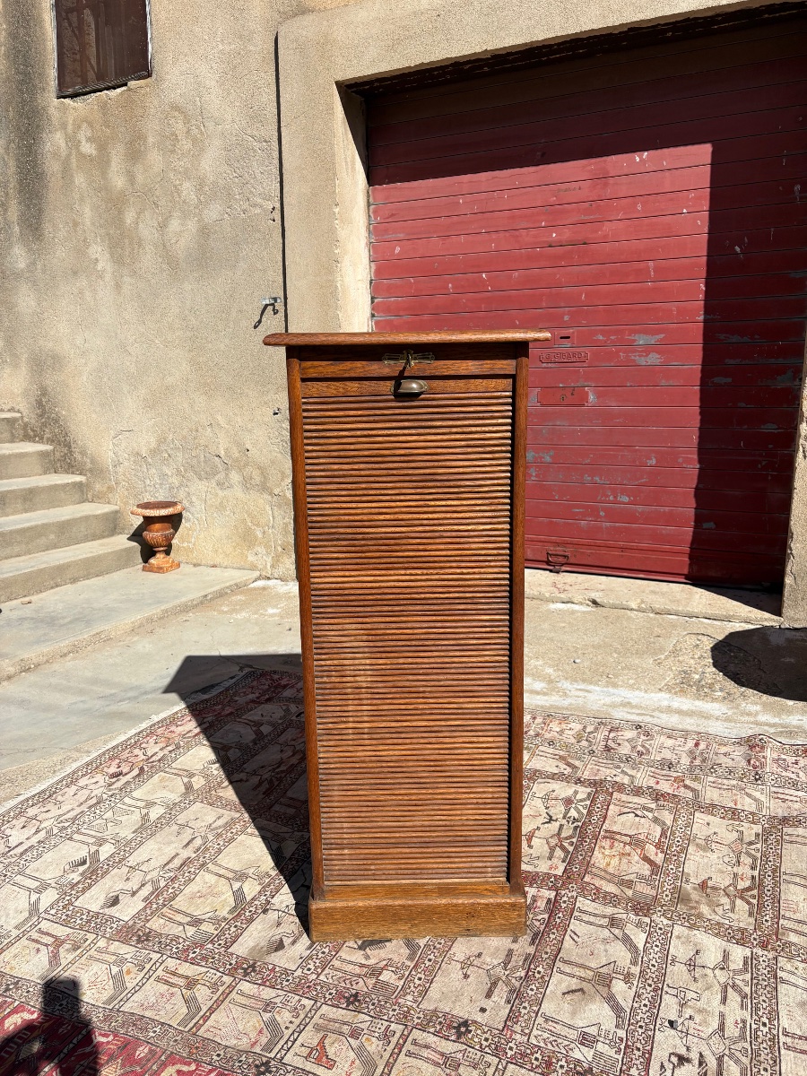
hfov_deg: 53.1
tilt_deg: -10.6
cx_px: 404
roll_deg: +0.2
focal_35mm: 26
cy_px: 538
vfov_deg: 67.3
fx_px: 808
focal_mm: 5.96
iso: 50
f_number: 1.6
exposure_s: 1/5348
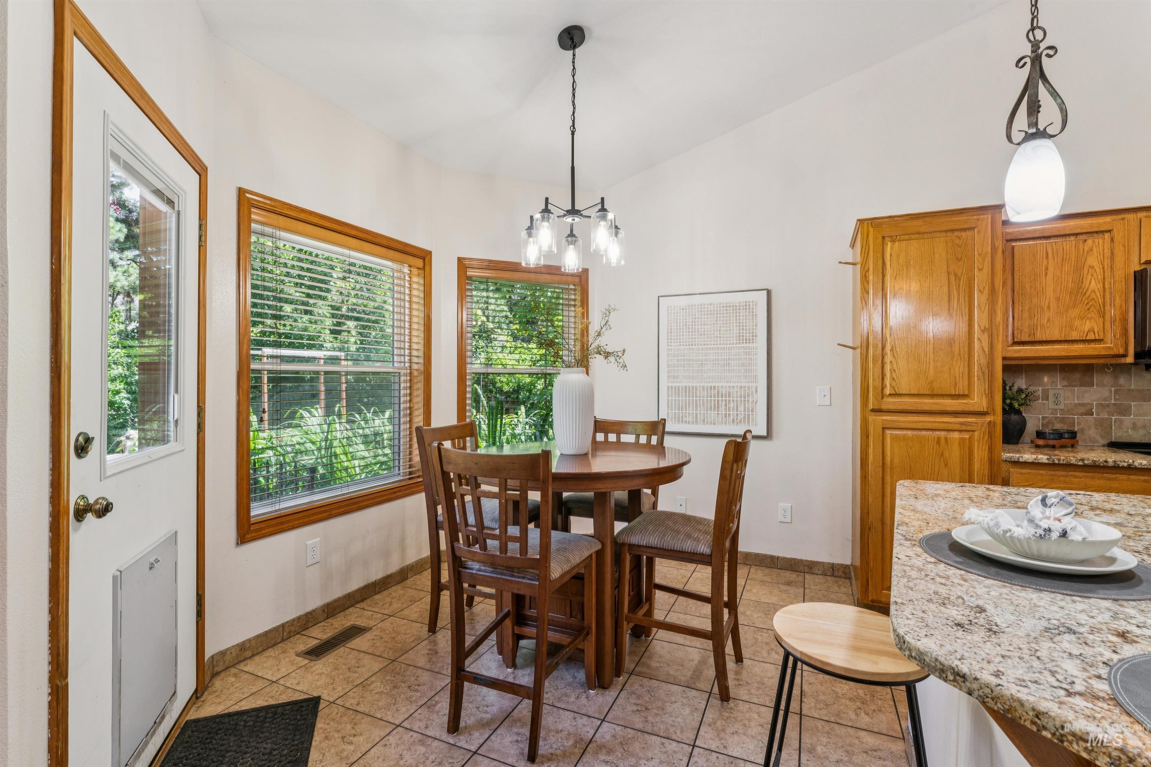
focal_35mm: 16
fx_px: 524
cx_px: 576
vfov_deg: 72.4
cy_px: 384
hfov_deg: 95.3
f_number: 13
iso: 400
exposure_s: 1/10
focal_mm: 16.4
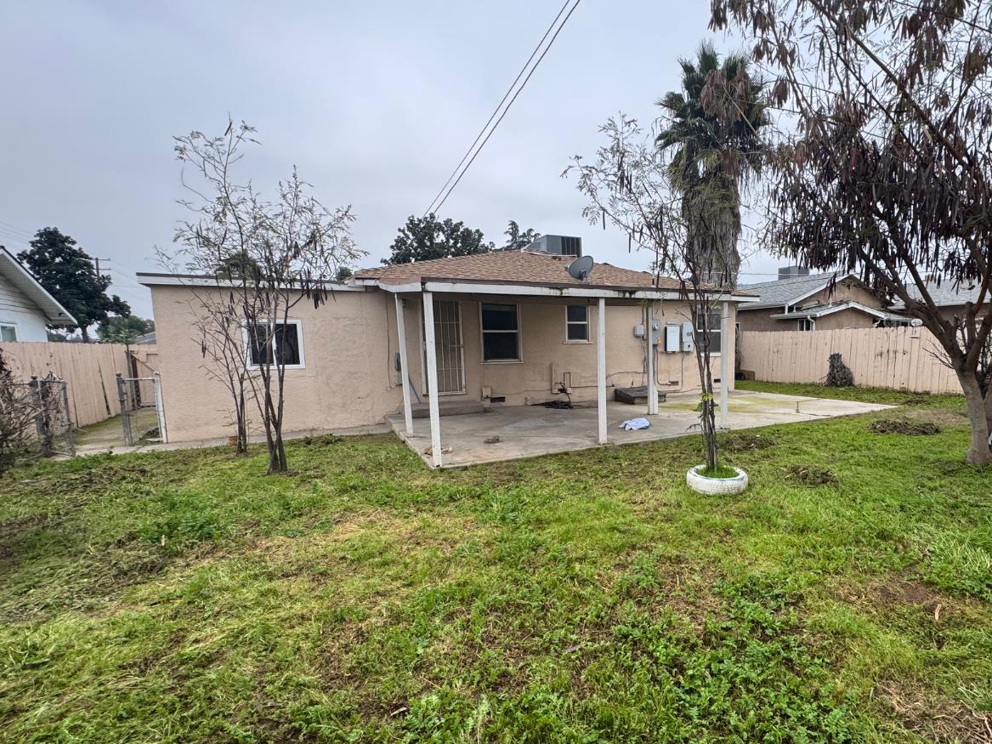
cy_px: 403
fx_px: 516
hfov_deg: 86.3
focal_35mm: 18
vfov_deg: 71.5
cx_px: 611
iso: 100
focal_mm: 2.22
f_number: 2.2
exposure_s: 1/99
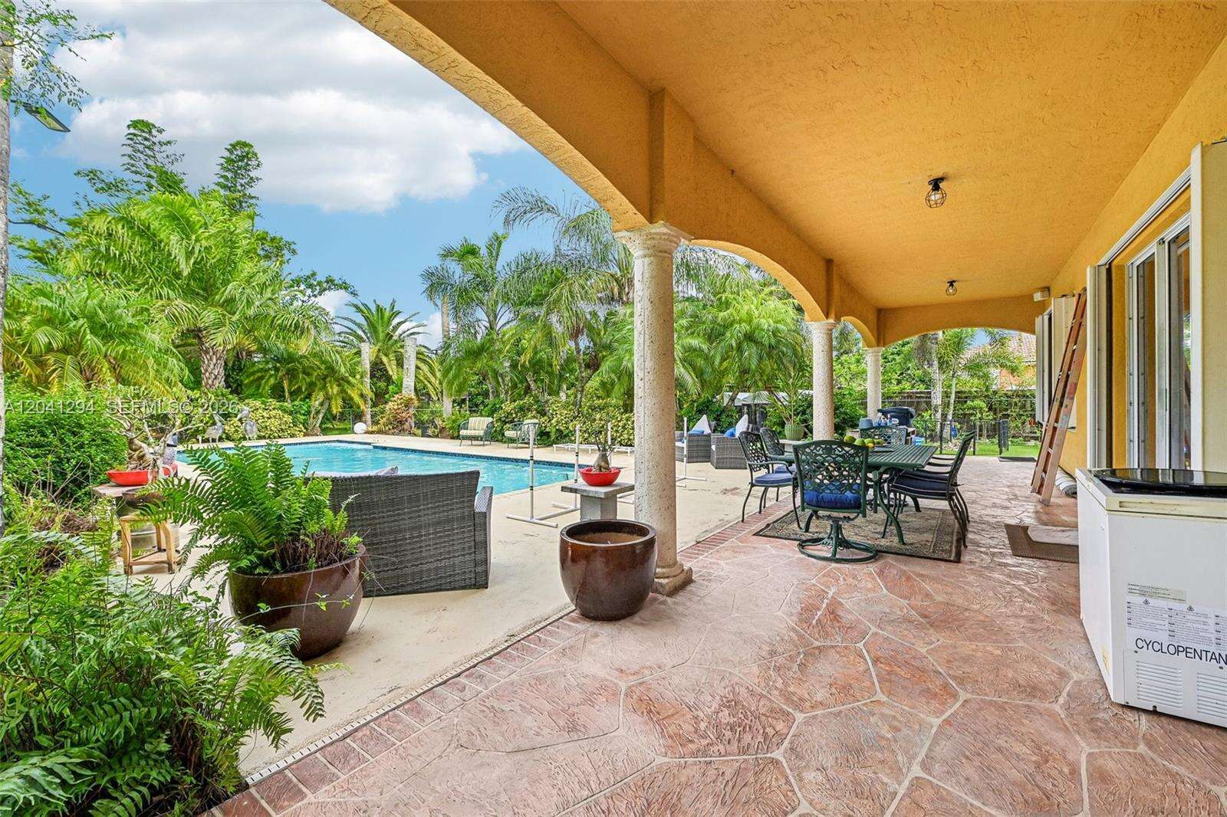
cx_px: 614
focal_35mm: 14
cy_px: 408
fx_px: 477
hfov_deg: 104.3
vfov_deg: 81.2
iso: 100
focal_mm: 14
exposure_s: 1/200
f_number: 6.3
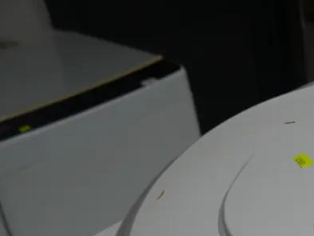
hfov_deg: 24.3
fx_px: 662
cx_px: 371
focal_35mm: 73
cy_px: 277
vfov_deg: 19.1
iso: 200
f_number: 4
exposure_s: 1/160
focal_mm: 14
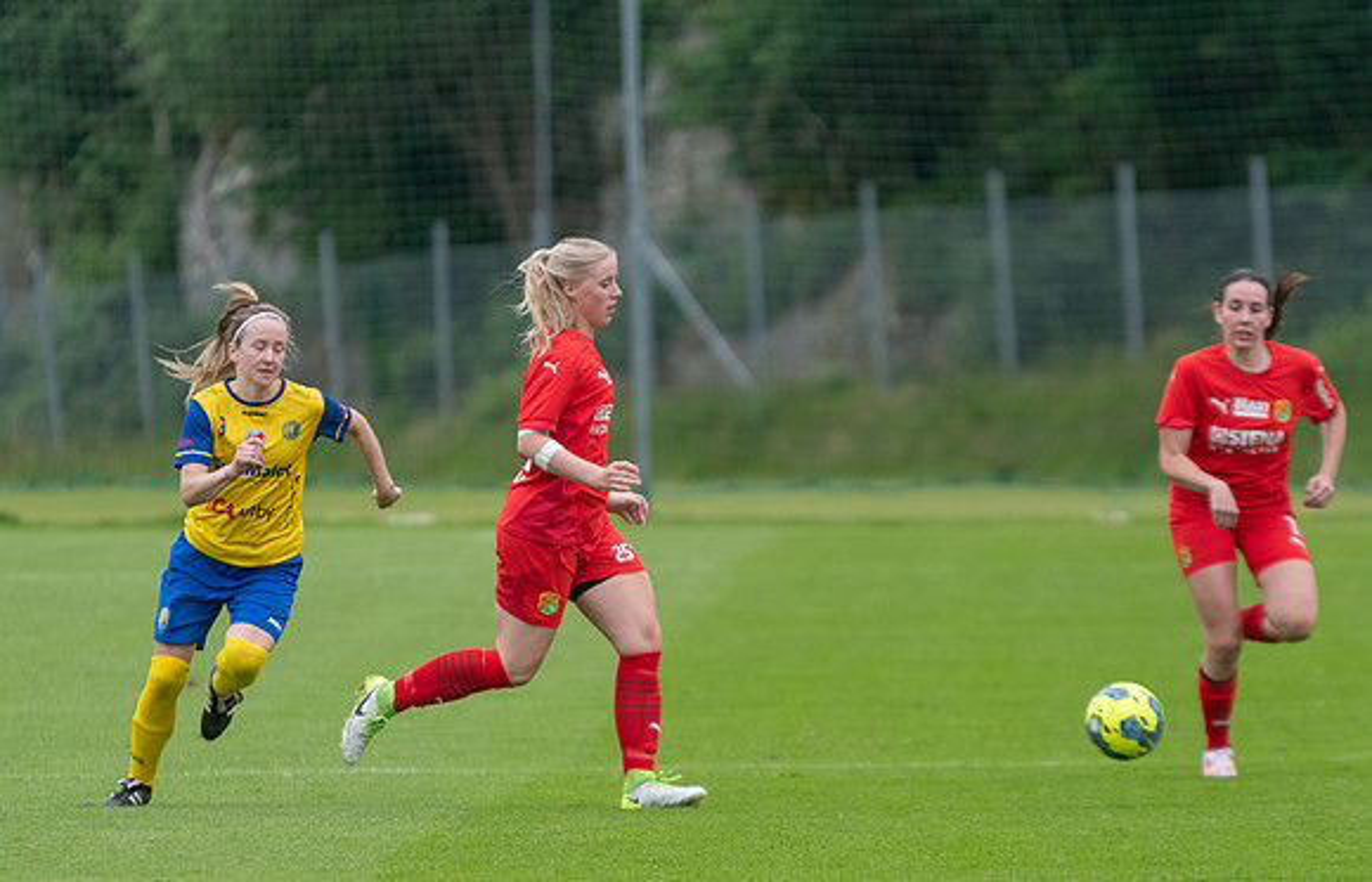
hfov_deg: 4.2
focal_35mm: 497
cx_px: 535
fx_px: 18729
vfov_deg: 2.7
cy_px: 558
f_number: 3.2
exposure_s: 1/1600
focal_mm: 200
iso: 400
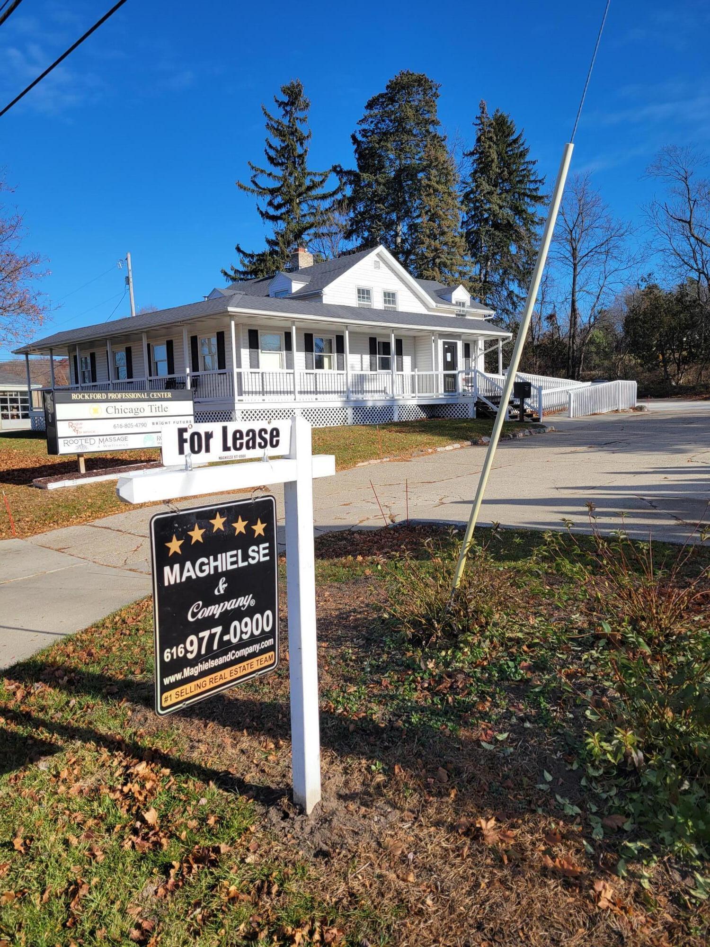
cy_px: 474
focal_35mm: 26
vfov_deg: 67.3
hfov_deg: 53.1
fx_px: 711
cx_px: 355
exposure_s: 1/2551
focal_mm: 5.4
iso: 40
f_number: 1.8
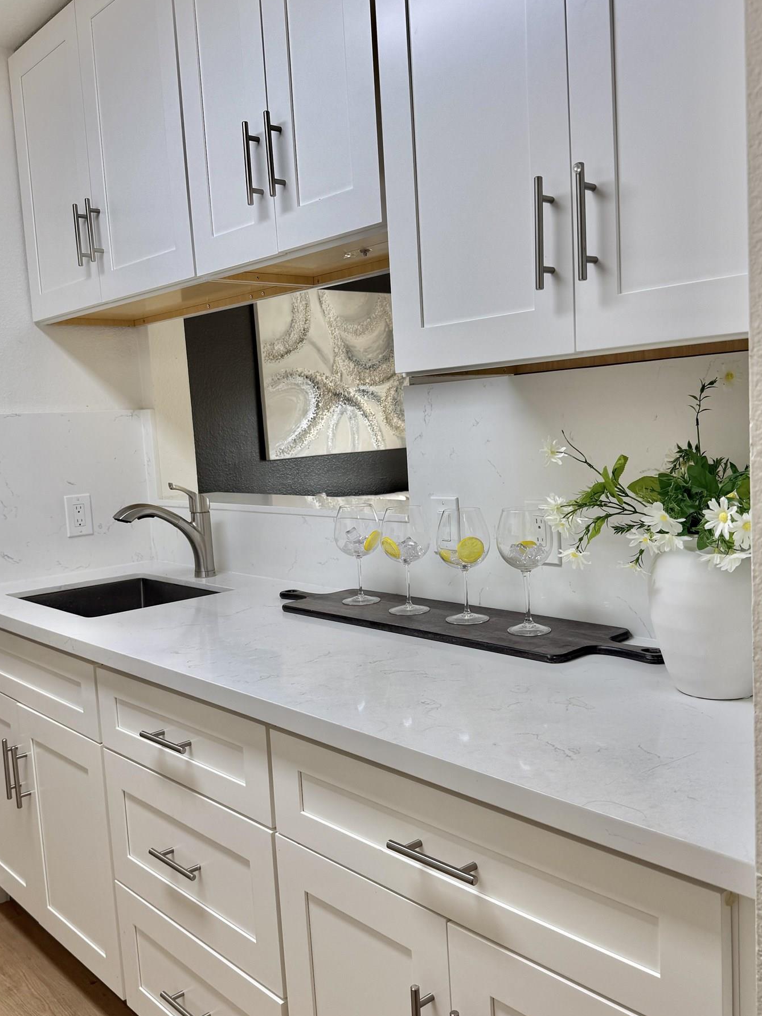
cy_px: 523
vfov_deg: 58.3
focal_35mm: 31
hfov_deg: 45.4
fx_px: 910
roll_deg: +3.7
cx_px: 387
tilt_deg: -3.9
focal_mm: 6.76
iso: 64
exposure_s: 1/120
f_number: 1.78
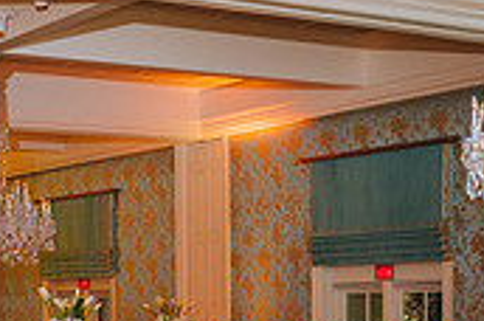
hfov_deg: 21.4
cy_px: 372
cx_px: 42
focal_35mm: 93
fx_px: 1248
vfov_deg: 14.2
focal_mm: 24
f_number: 2.8
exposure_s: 1/80
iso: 1250
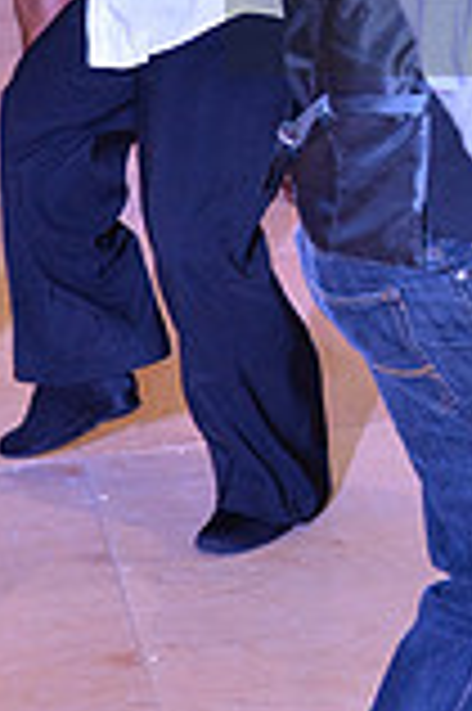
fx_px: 2897
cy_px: -72
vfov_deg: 13.7
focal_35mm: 147
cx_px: 847
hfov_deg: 8.9
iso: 2500
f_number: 5.6
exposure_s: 1/250
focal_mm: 40
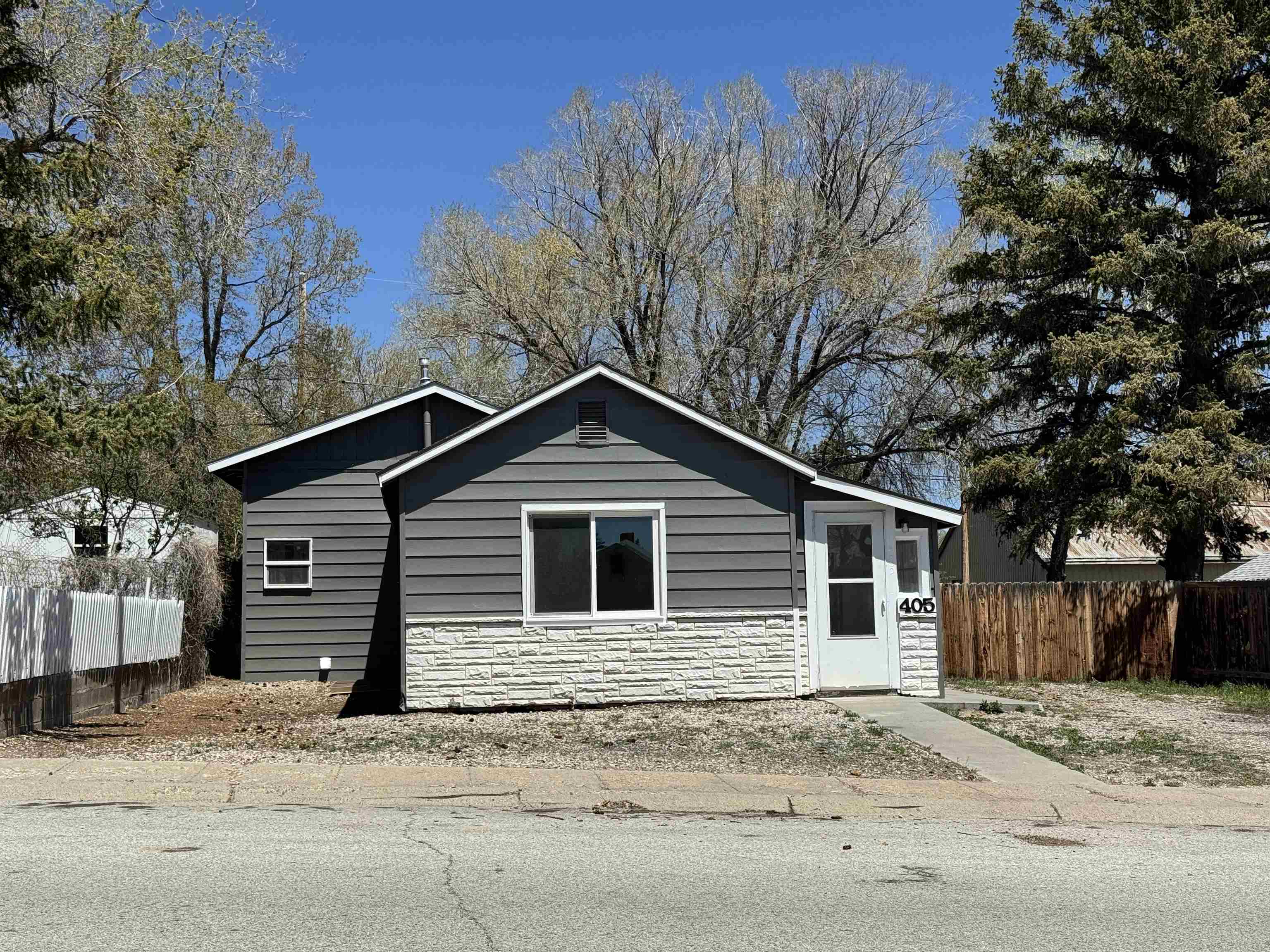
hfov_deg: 39.7
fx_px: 1761
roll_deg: +1.1
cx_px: 635
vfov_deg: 30.3
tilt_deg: +3.9
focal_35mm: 48
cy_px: 476
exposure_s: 1/7092
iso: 64
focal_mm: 6.76
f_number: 1.78
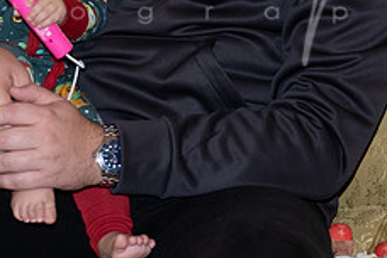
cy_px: -50
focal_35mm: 127
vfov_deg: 10.6
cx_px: 100
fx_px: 1365
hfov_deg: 16.1
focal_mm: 33.2
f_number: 2.8
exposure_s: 1/125
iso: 1600
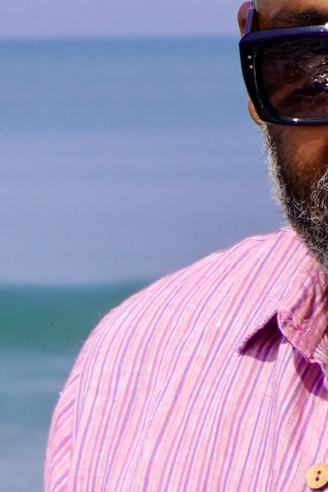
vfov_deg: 4.1
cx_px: 548
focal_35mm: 492
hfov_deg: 2.8
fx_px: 6723
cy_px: 1093
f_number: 5.6
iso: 100
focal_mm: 50
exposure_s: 1/1000
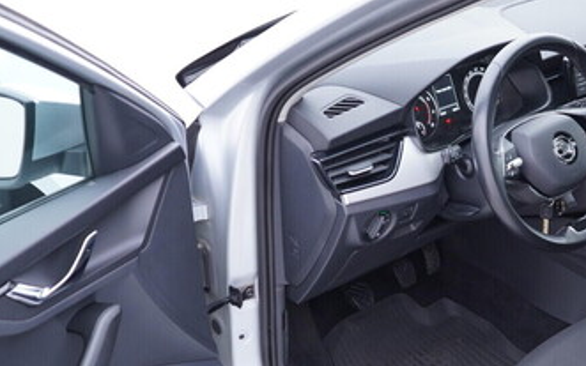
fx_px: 974
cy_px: 252
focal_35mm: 61
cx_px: 483
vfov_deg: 21.2
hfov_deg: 32.4
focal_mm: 24
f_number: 2.8
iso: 250
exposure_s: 1/40
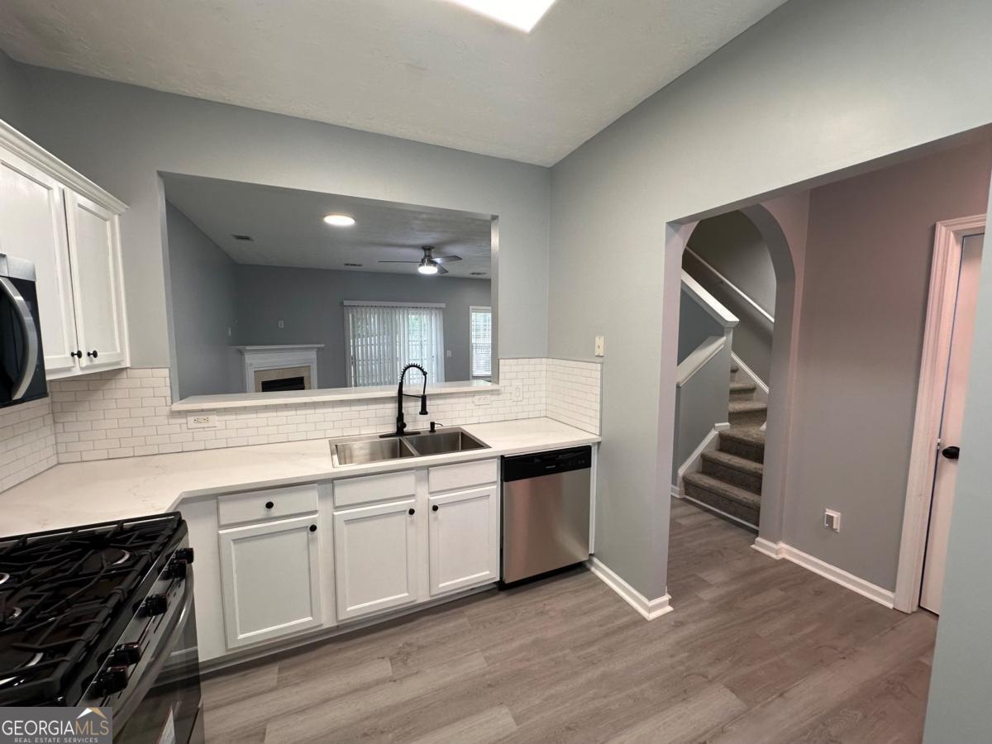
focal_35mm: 14
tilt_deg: -5.7
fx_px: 401
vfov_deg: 85.7
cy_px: 372
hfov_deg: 102.1
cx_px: 496
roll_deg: -0.4
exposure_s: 1/120
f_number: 2.2
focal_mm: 2.22
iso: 160
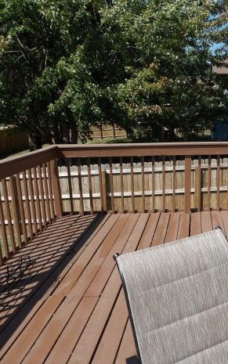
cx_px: 180
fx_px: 348
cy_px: 178
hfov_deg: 35.2
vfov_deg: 55.3
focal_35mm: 35
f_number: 3.2
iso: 100
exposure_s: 1/938
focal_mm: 4.3
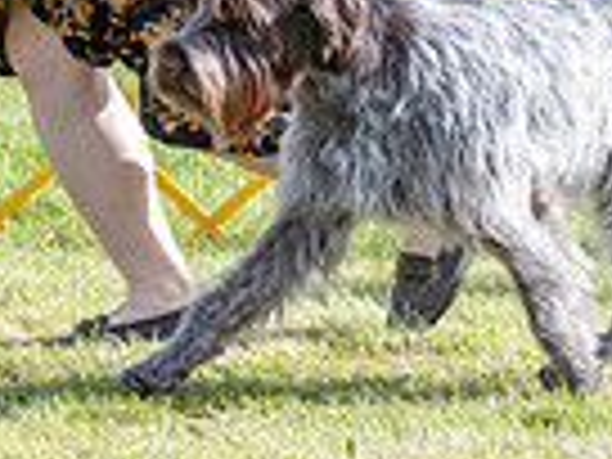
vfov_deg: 2.2
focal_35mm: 687
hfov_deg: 2.9
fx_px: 12146
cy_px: -164
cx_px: 364
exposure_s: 1/1250
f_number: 5.6
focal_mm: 168
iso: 400
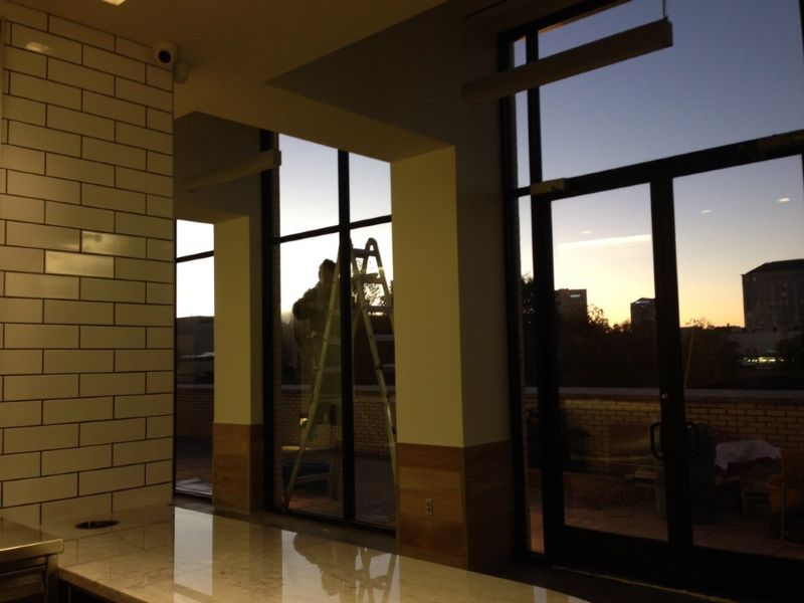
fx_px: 766
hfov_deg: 55.4
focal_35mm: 33
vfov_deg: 42.9
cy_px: 302
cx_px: 402
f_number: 2.4
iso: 80
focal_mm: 4.12
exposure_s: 1/20
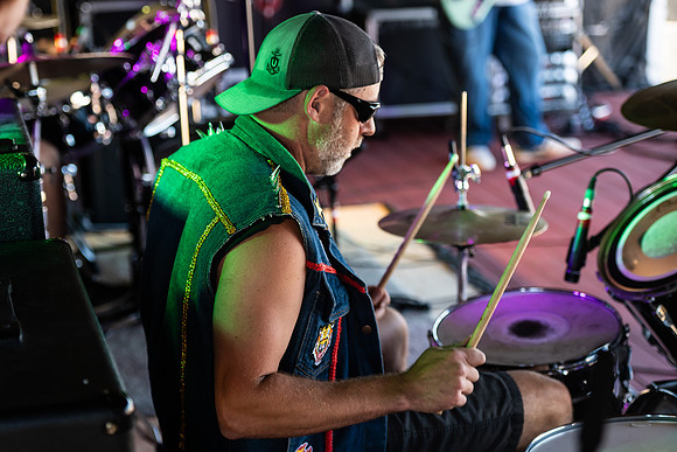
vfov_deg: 17.8
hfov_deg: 26.4
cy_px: 248
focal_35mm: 77
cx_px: 305
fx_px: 1445
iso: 500
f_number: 2.8
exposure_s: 1/400
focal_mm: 70
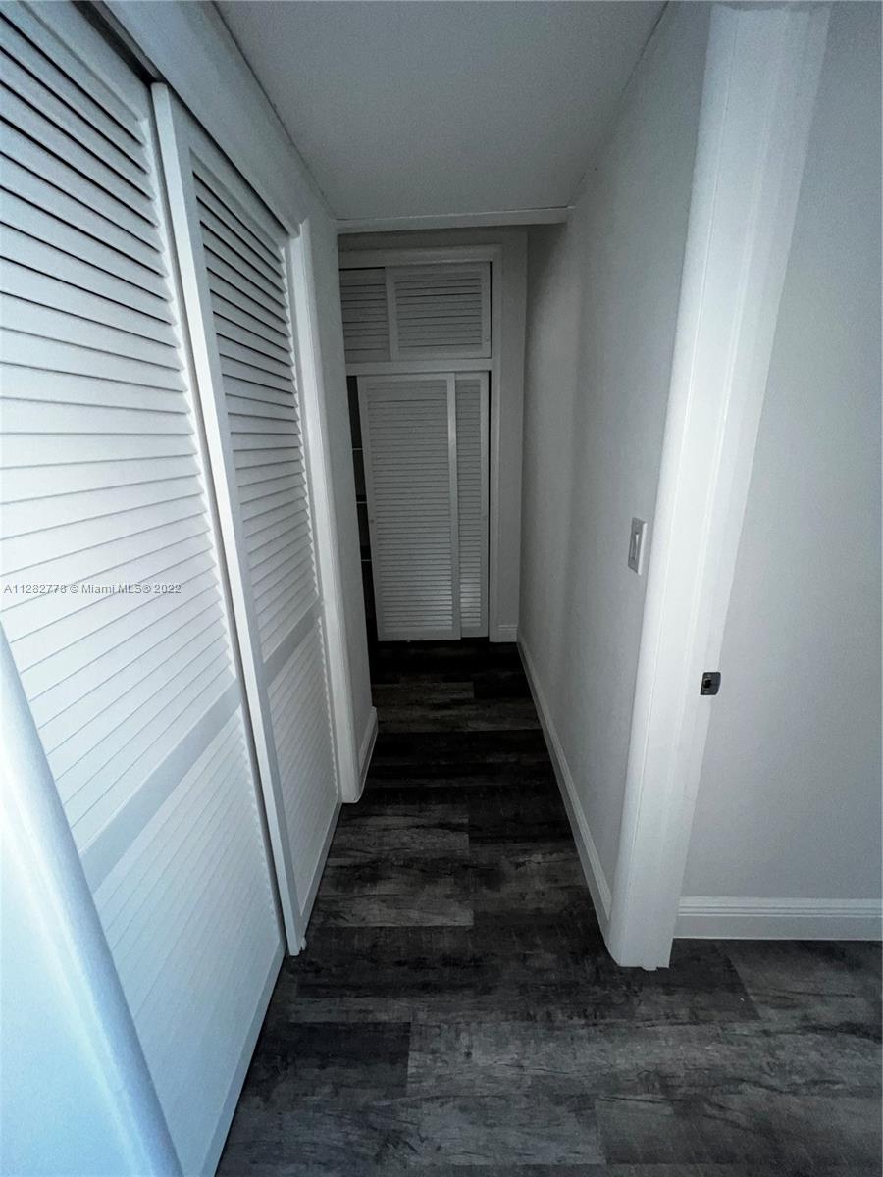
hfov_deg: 89.9
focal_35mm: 13
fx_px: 442
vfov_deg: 106.2
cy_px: 588
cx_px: 442
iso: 125
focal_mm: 1.57
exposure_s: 1/97
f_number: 1.8
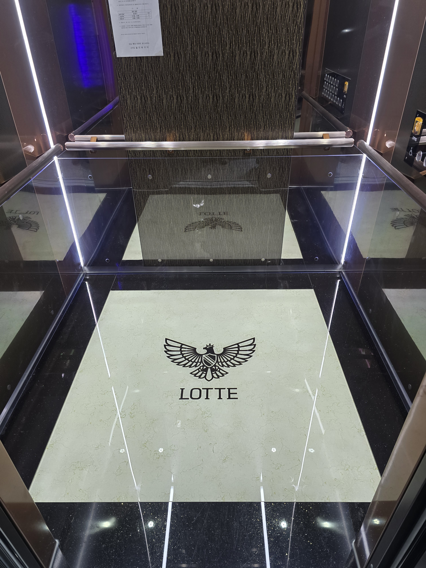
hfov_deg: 58.9
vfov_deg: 73.9
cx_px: 213
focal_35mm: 23
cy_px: 284
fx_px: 377
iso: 160
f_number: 1.7
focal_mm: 6.3
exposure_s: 1/120
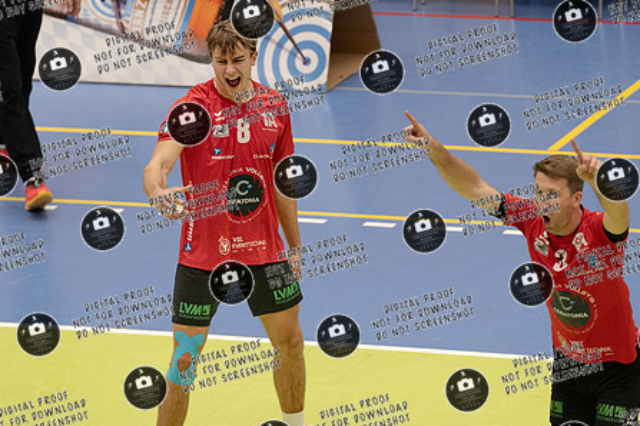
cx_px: 285
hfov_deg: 6.3
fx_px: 5777
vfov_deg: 4.2
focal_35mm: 325
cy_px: 129
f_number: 3.2
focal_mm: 175
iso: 1600
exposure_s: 1/1250
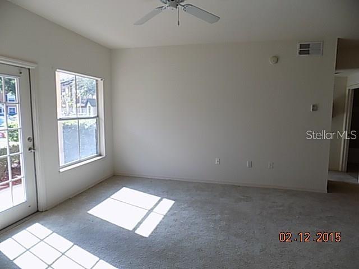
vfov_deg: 58.9
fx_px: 239
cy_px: 134
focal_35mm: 23
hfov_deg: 73.9
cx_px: 180
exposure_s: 1/160
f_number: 3.1
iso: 80
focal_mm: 4
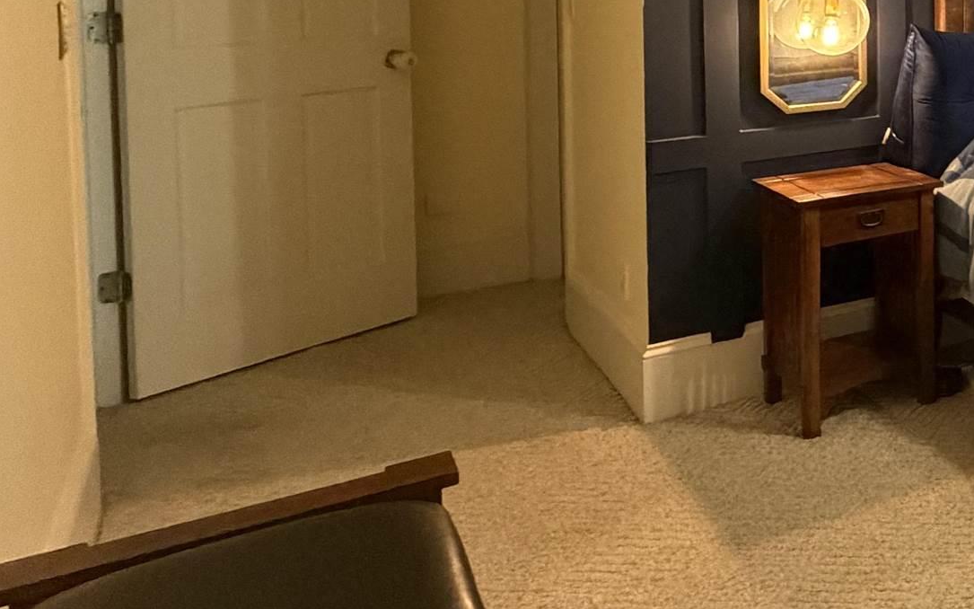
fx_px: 1115
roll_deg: -0.1
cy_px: -8
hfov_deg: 31.8
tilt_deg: -2.4
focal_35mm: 42
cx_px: 1349
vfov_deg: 28.5
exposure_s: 1/60
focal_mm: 2.22
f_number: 2.2
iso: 500
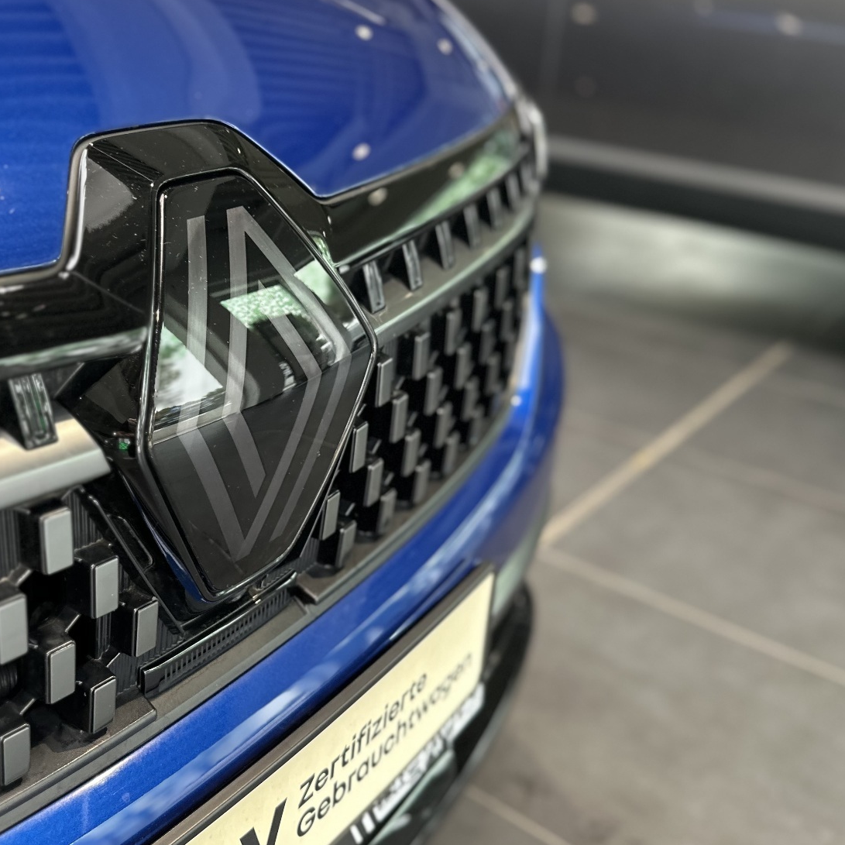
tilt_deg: -23.6
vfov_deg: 47.2
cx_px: 170
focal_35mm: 35
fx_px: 967
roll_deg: +1.4
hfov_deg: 44.9
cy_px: 384
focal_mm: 6.86
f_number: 1.78
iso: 160
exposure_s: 1/100
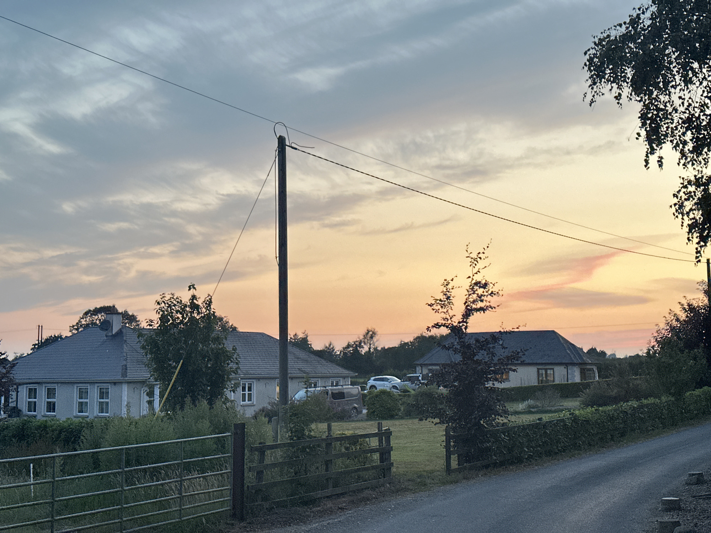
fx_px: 986
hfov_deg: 39.7
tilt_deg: +6.1
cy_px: 266
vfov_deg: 30.3
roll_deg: +0.7
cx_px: 356
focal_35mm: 48
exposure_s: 1/40
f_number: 1.78
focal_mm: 6.86
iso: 320
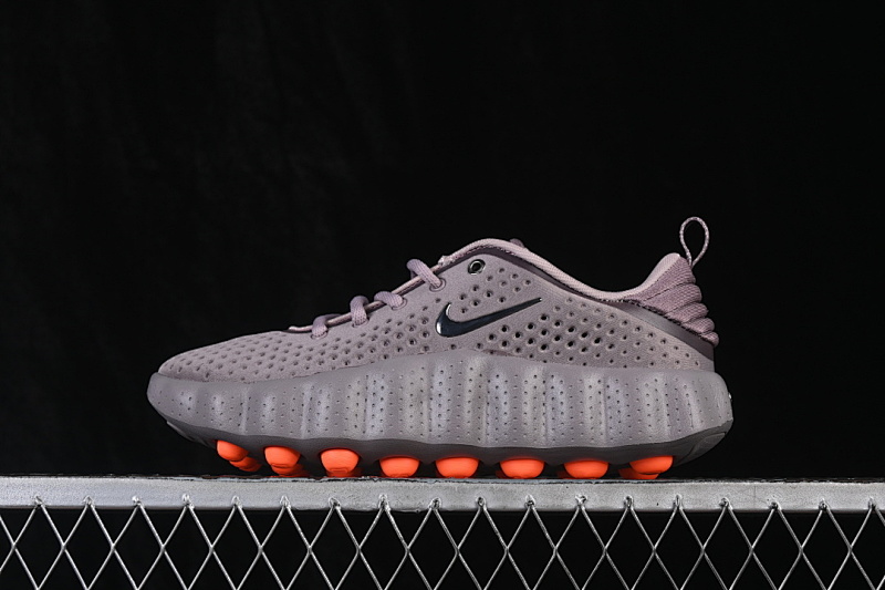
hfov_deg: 27.0
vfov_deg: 18.2
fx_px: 1843
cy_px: 295
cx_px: 442
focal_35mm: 75
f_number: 8
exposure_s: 1/80
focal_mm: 50
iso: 160
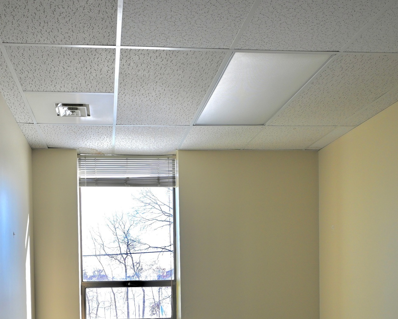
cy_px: 290
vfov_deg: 33.9
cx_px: 146
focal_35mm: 42
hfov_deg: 43.7
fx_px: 491
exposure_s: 1/250
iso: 220
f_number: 4
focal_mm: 12.5
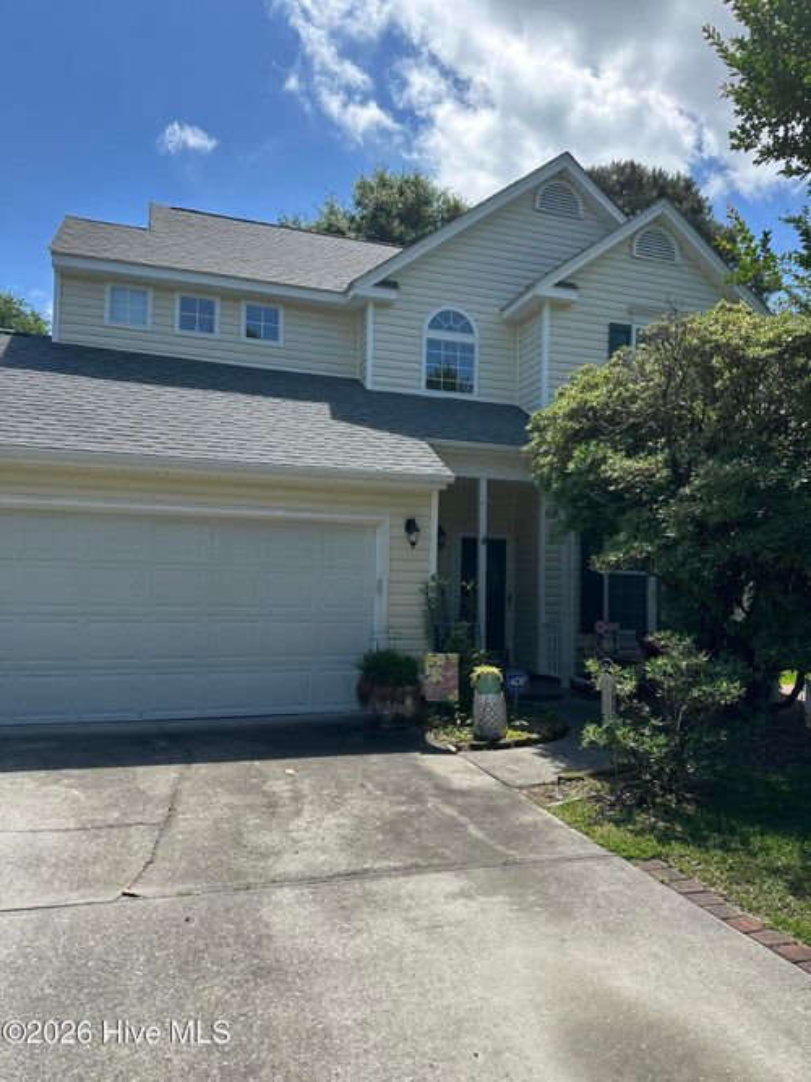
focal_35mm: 24
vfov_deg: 71.6
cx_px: 406
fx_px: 750
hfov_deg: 56.8
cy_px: 541
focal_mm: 6.86
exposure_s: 1/3472
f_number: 1.78
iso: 80
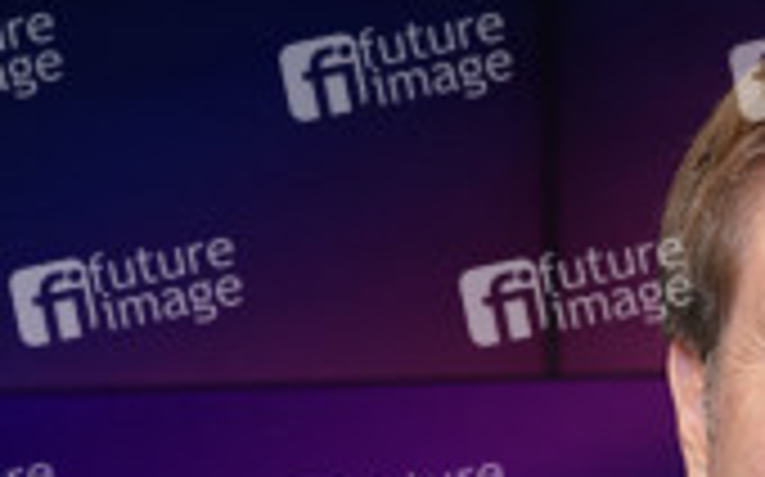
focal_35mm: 108
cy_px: 630
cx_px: 907
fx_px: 2250
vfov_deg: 11.8
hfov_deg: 18.3
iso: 2000
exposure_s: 1/160
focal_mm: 40
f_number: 5.6
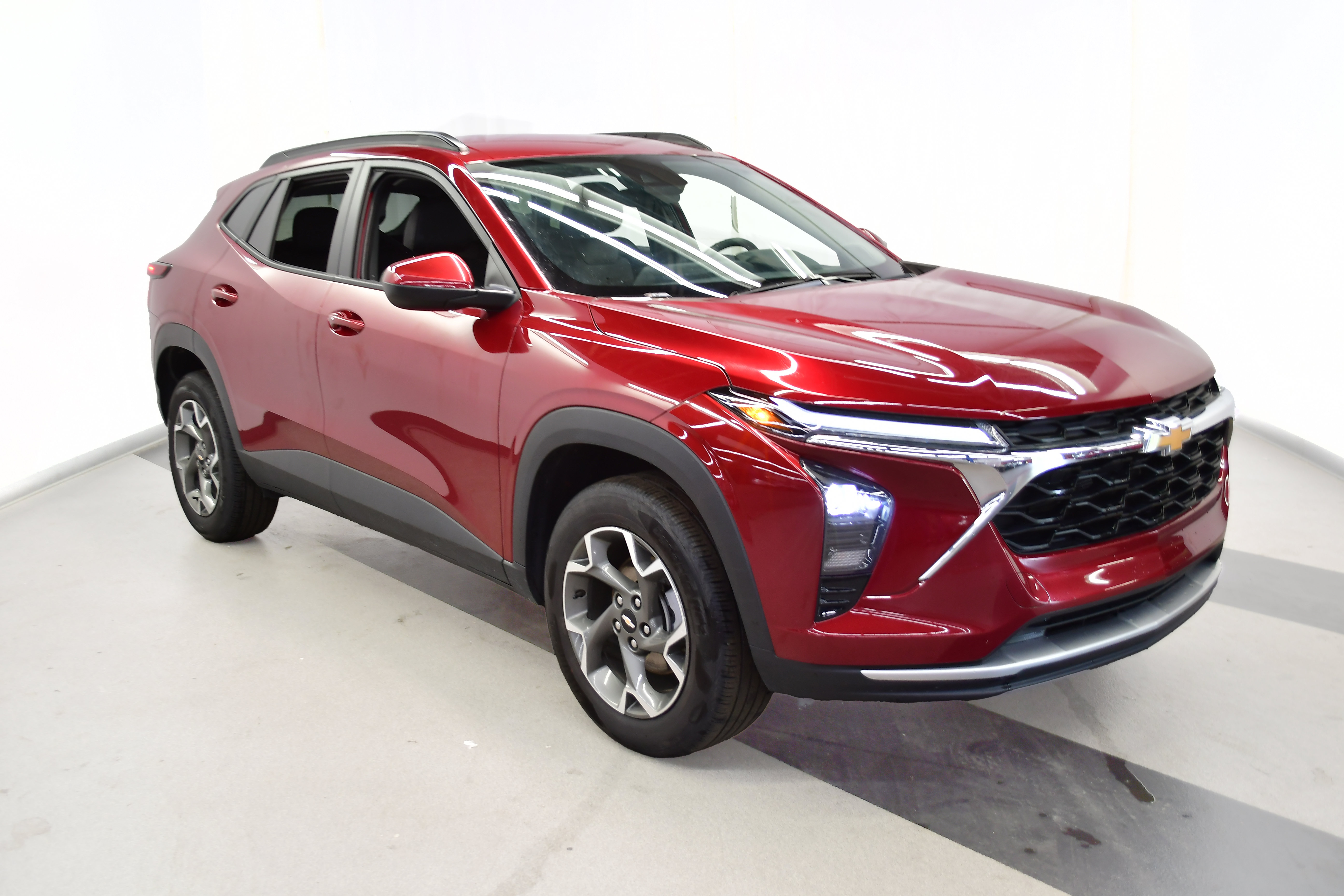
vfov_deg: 40.0
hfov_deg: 57.2
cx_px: 672
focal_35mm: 33
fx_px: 1232
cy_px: 448
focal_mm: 22
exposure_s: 1/30
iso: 320
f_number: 4
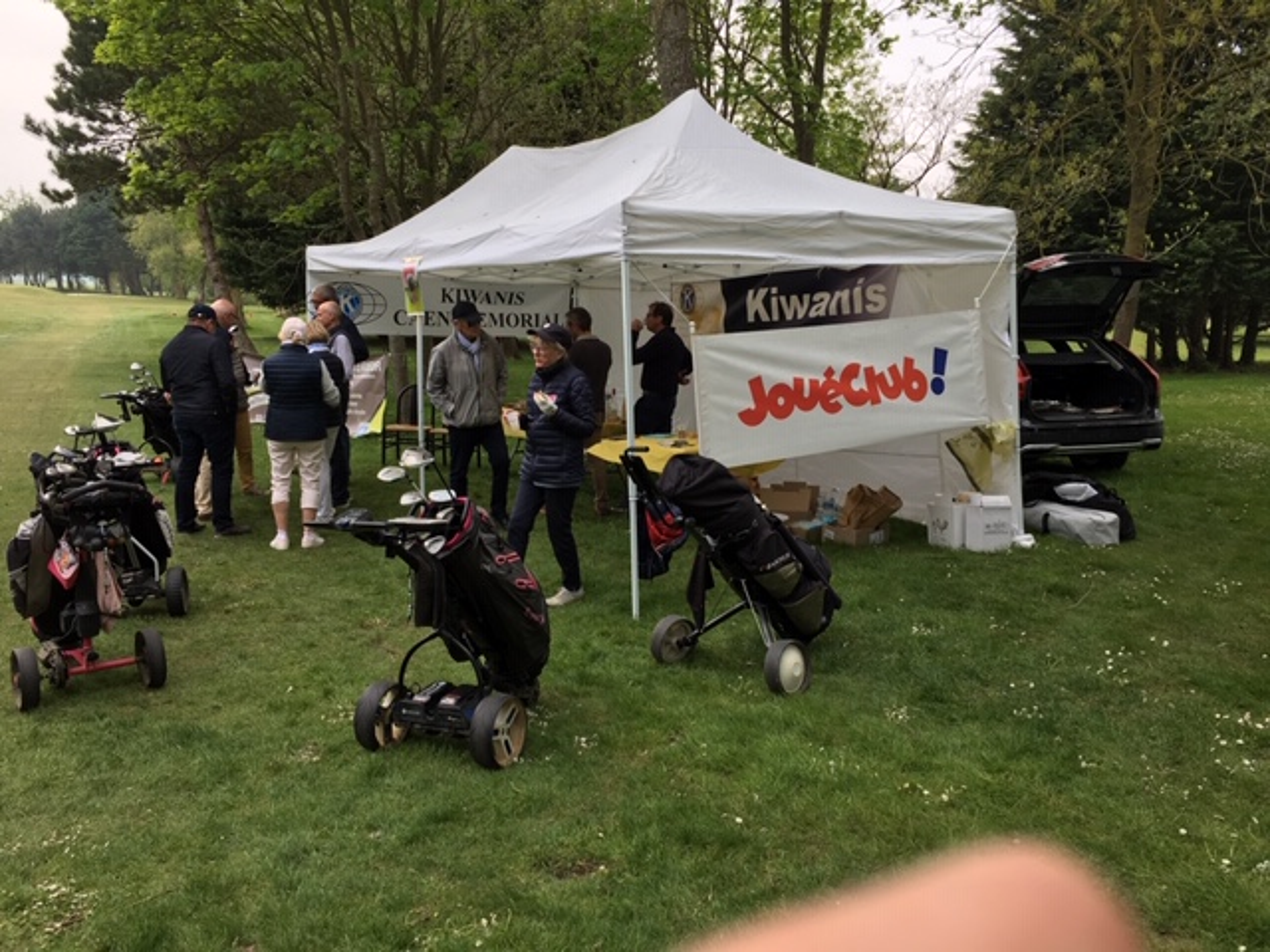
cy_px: 476
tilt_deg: -8.3
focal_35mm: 29
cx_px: 635
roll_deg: -2.4
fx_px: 1064
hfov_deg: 61.7
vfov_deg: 48.2
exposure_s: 1/493
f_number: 2.2
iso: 25
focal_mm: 4.15
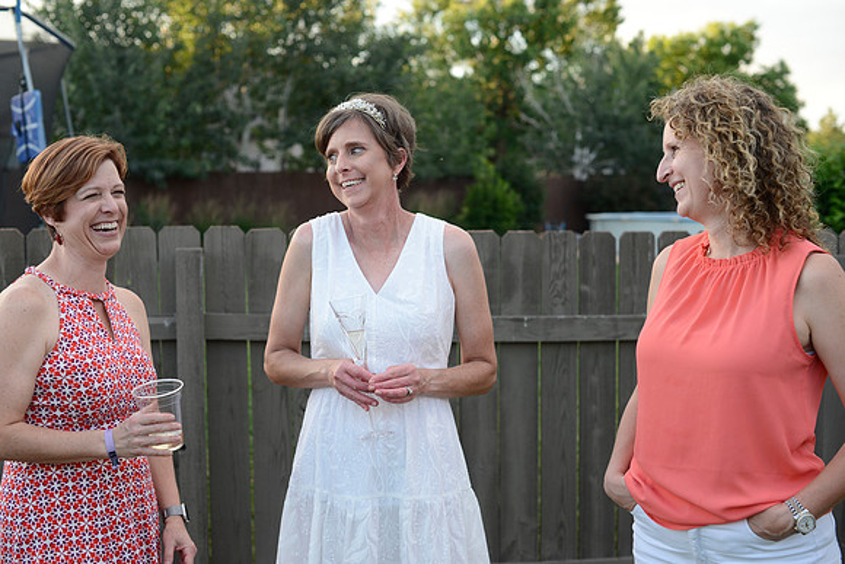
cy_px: 282
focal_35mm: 50
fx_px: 1174
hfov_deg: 39.6
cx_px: 422
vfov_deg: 27.0
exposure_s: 1/200
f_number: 4
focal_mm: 50
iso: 400
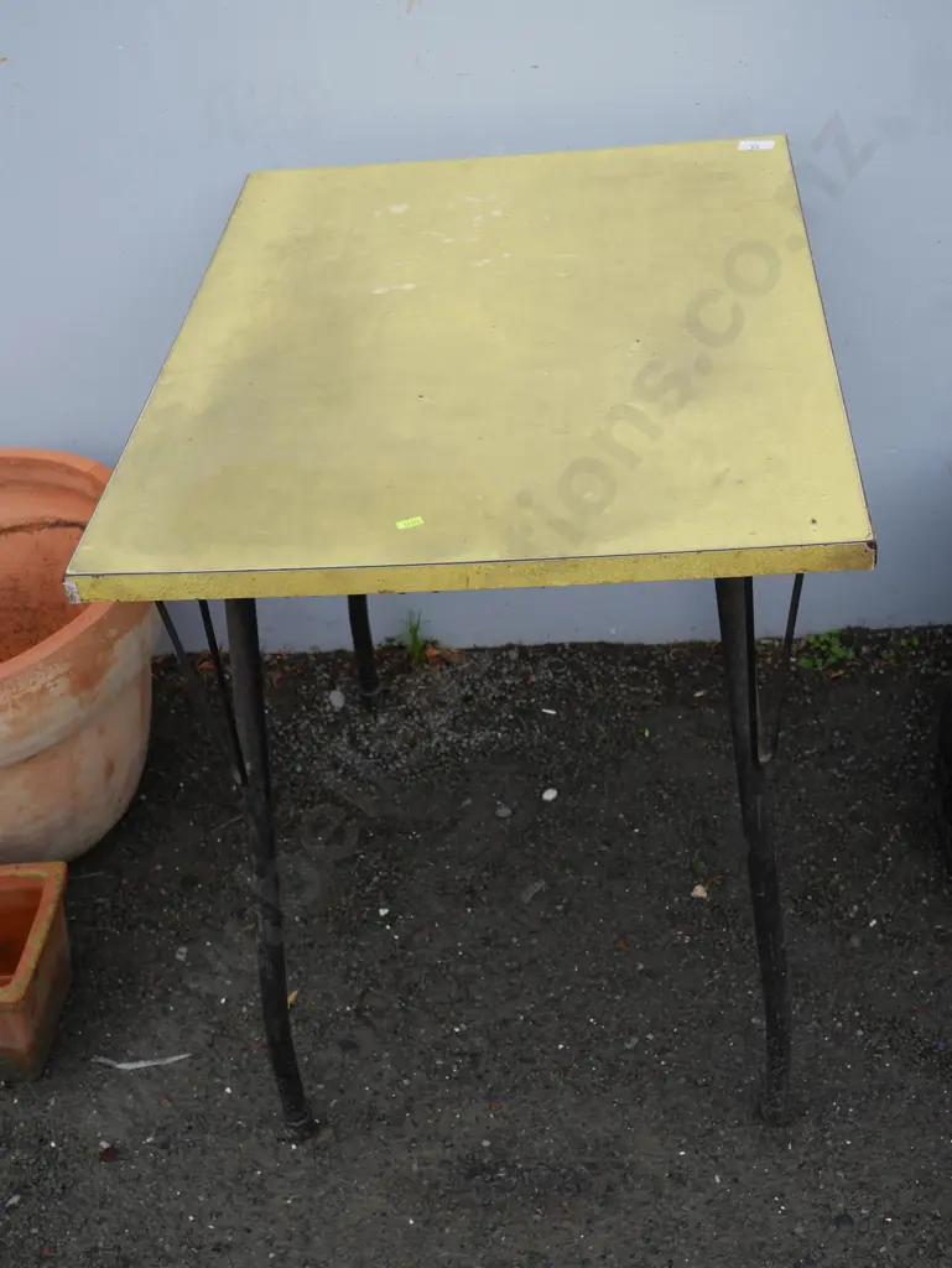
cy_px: 634
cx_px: 476
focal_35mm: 46
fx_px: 1685
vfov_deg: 41.2
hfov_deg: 31.5
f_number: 5.1
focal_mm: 23
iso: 200
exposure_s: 1/100
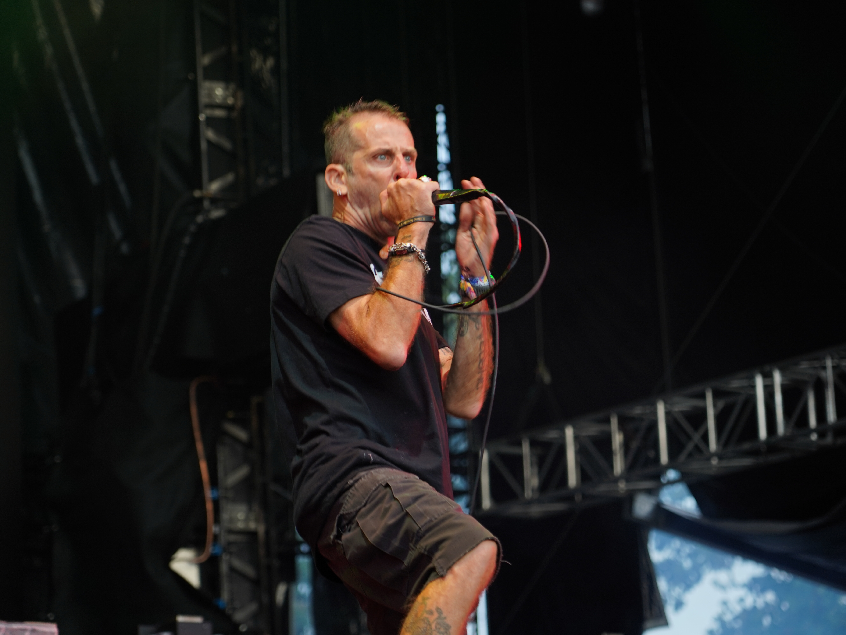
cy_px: 317
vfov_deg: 13.0
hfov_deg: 17.3
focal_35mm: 114
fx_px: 2786
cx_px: 449
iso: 250
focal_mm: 105
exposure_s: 1/125
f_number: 4
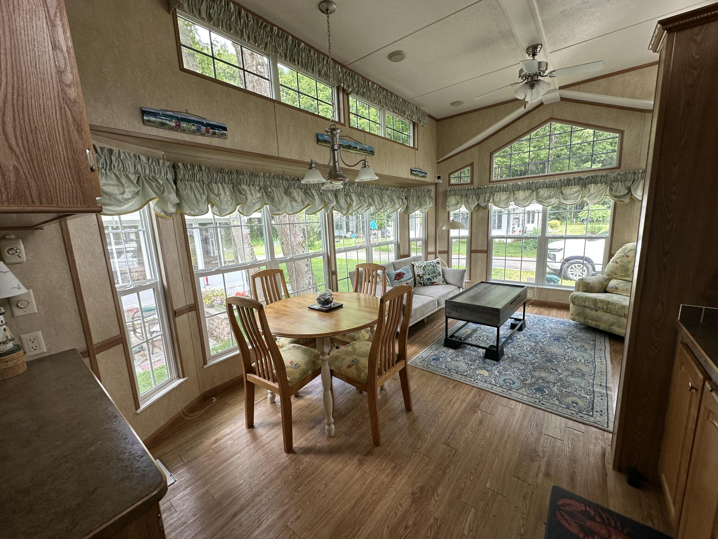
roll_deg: +2.3
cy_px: 270
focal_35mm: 14
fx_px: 290
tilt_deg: -9.7
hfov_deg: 102.1
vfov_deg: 85.7
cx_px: 359
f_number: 2.2
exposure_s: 1/99
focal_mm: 2.22
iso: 80
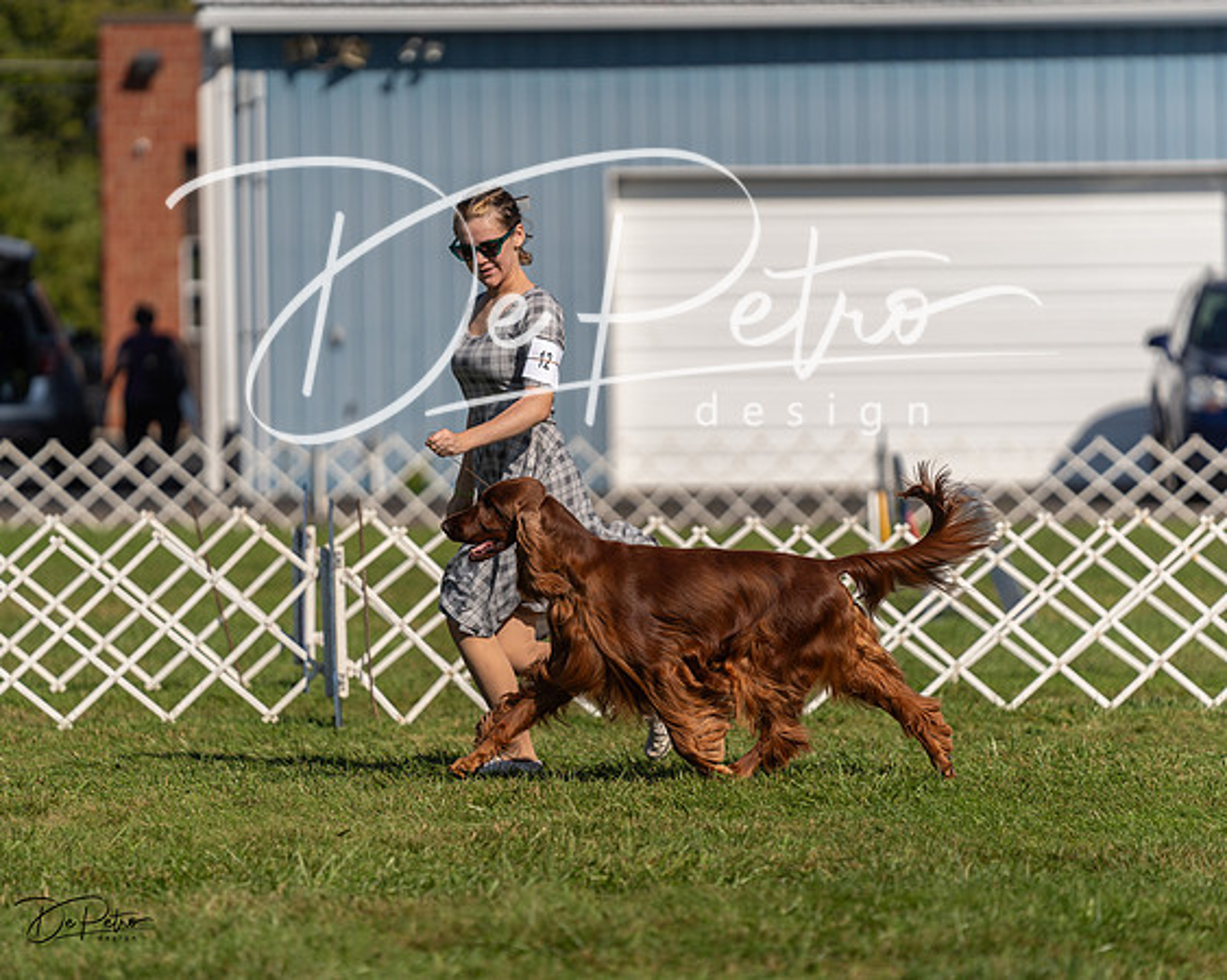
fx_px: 8177
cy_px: 490
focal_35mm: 225
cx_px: 614
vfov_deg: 6.9
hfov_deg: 8.6
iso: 100
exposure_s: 1/3200
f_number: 3.2
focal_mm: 200
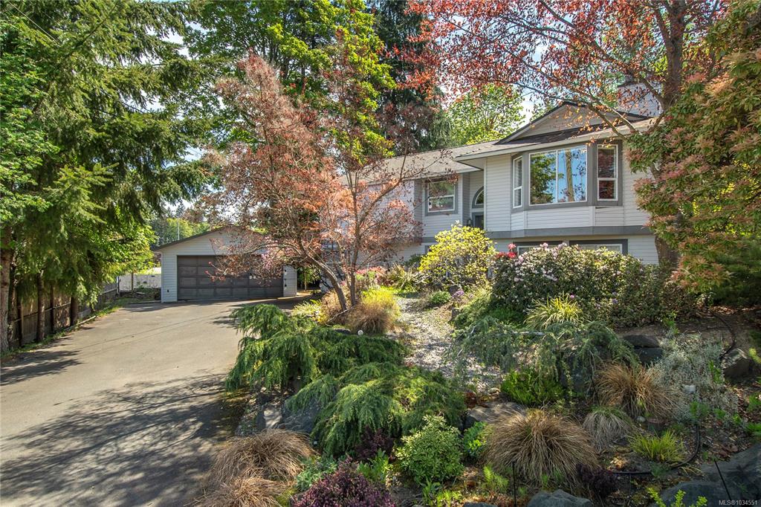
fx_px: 380
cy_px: 254
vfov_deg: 67.3
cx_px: 380
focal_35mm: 18
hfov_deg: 90.0
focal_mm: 12
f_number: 8
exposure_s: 1/500
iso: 250
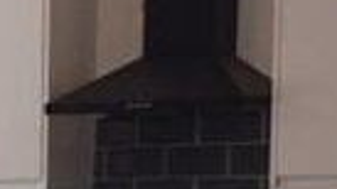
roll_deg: +0.3
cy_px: 387
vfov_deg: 7.2
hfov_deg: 12.4
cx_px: -226
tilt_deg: -8.3
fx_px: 1447
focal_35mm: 162
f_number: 2.2
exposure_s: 1/267
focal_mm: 4.15
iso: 32
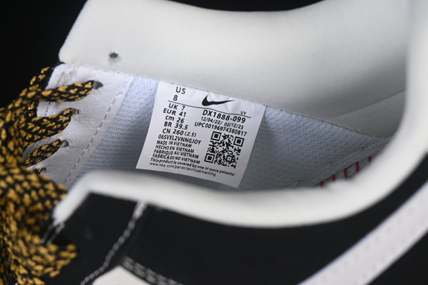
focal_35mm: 75
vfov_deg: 18.2
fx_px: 892
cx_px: 214
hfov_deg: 27.0
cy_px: 142
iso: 160
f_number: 7.1
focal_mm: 50
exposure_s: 1/80
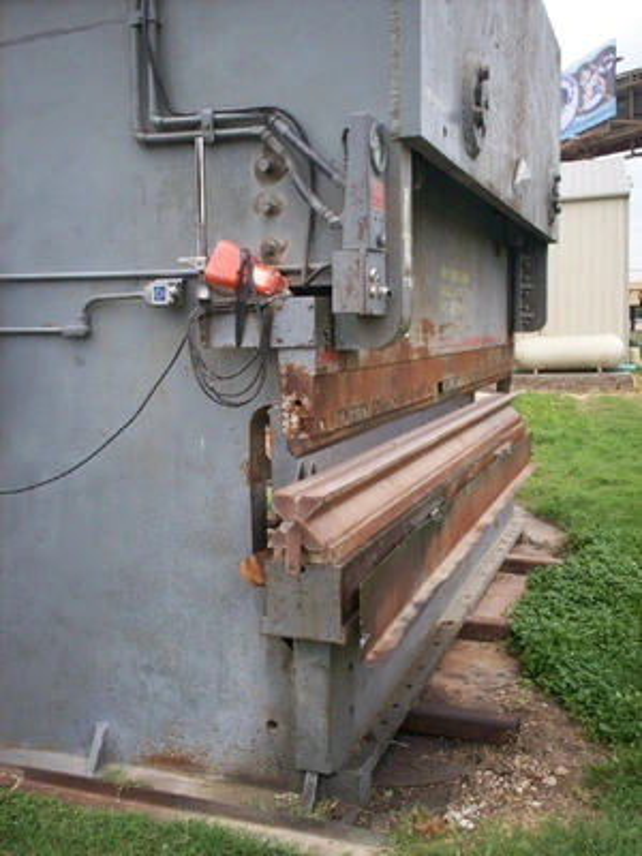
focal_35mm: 36
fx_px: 890
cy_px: 428
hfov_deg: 39.7
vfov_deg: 51.4
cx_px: 321
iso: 100
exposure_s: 1/253
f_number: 4.5
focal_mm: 6
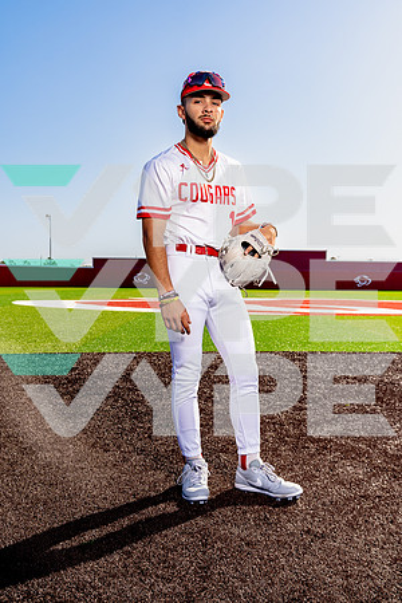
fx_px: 603
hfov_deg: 36.9
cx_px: 201
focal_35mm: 36
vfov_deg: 53.1
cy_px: 302
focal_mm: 36
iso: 100
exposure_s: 1/250
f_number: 6.3
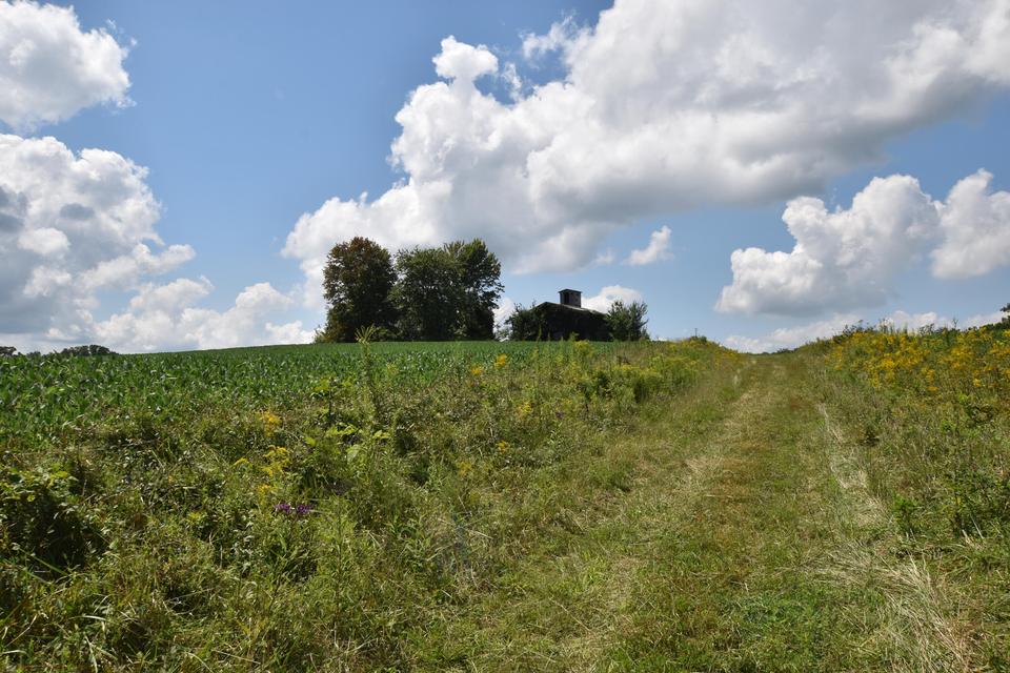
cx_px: 505
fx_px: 842
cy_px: 336
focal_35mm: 30
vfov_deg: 43.6
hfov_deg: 61.9
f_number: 14
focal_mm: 20
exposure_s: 1/200
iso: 100
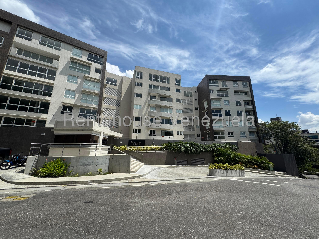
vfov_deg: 85.7
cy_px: 120
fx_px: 129
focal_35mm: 14
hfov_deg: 102.1
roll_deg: -0.2
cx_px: 160
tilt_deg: +11.7
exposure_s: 1/2584
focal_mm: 2.22
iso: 40
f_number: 2.2
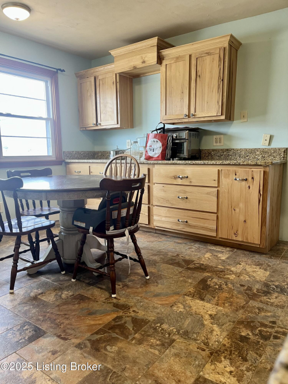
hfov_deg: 53.0
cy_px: 192
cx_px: 144
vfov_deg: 67.3
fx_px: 289
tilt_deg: -8.9
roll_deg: +0.7
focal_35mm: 26
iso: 80
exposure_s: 1/60
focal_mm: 5.1
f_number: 1.6
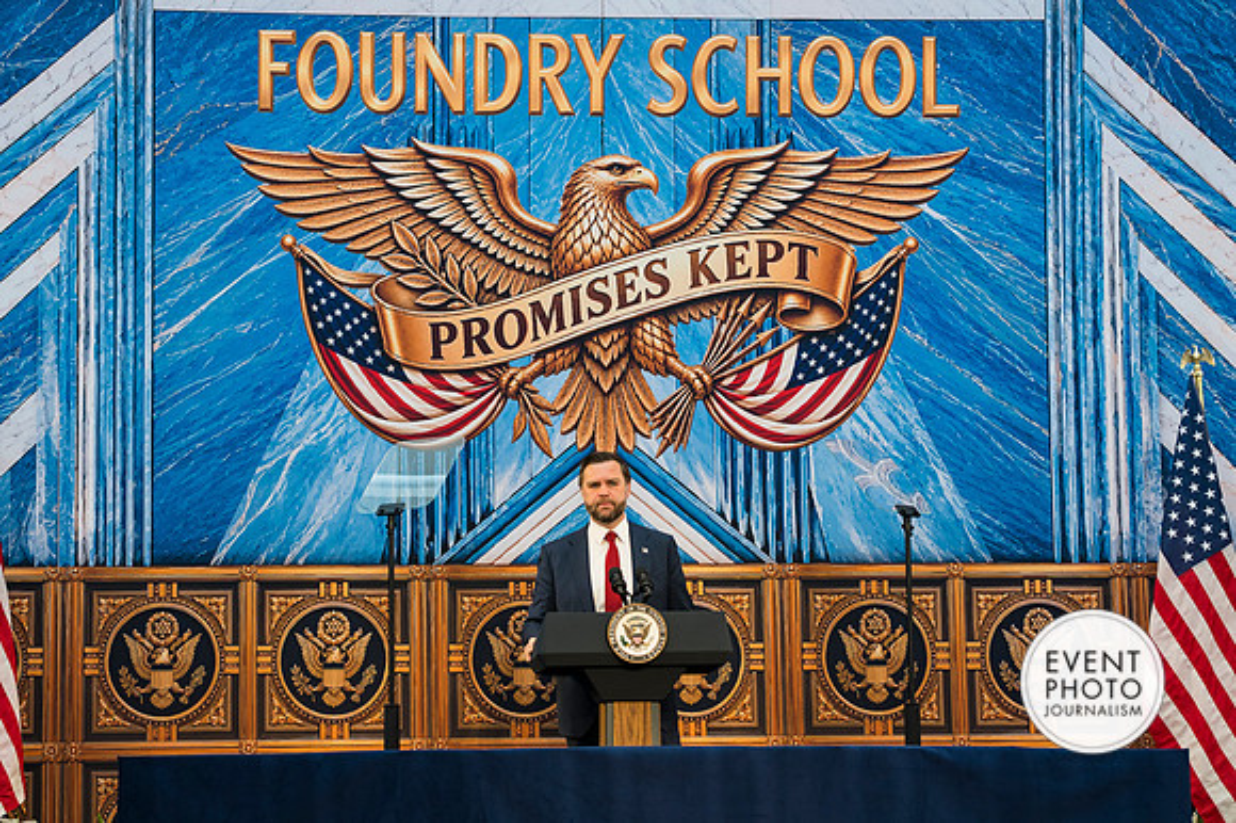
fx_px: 2882
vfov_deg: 16.2
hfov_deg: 24.2
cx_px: 618
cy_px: 412
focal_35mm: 84
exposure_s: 1/320
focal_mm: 56
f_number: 2.8
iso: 320
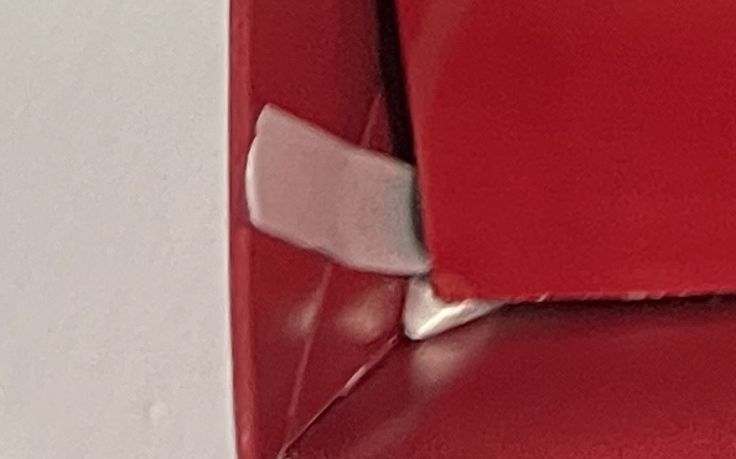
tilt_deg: -21.7
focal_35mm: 180
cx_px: 1554
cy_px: -1399
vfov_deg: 6.1
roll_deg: -3.7
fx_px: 3610
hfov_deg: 10.5
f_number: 1.6
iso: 250
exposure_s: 1/50
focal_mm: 5.1
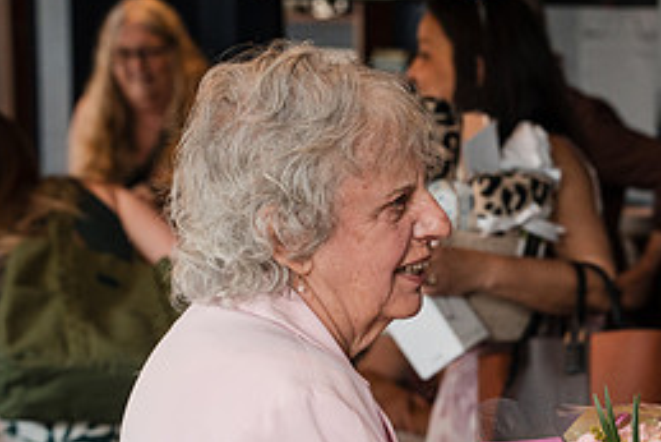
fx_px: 2554
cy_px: 397
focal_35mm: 139
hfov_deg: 14.6
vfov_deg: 9.8
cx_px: 625
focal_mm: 62
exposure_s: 1/250
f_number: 4
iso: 1600
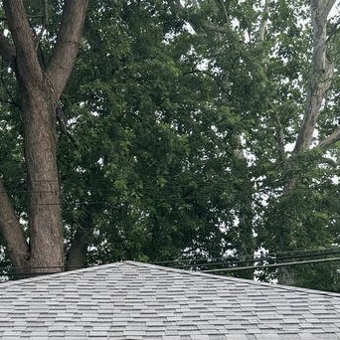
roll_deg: +1.2
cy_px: 430
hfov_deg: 25.6
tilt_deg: +1.1
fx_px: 745
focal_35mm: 67
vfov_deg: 23.1
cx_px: 115
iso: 64
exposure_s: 1/243
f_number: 1.78
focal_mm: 6.76
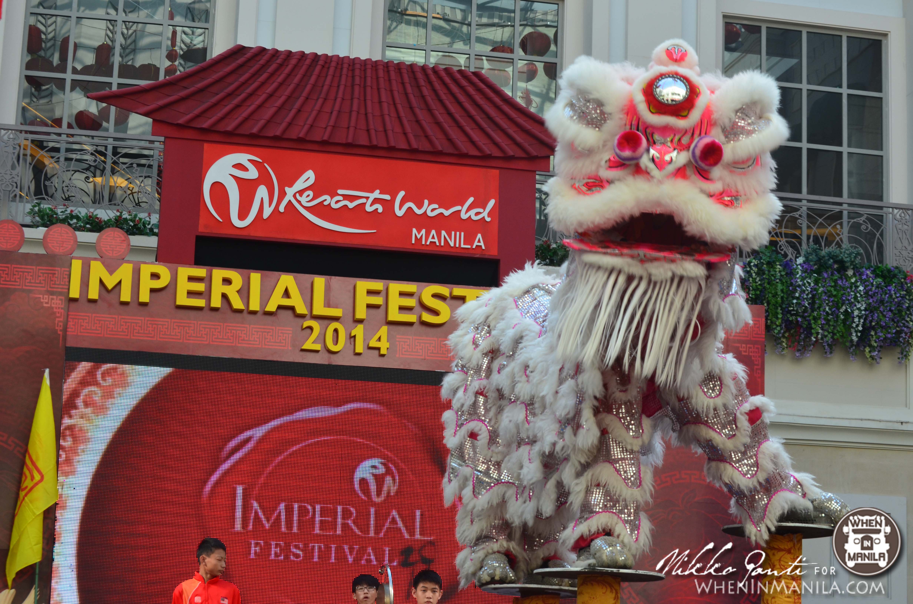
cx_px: 456
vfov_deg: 16.5
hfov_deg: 24.7
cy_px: 302
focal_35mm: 82
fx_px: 2088
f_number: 10
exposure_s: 1/60
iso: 360
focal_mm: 55
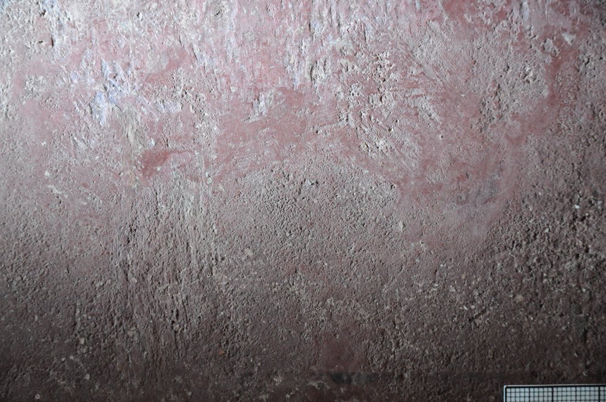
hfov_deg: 19.5
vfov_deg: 13.0
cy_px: 201
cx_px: 303
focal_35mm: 105
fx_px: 1765
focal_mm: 70
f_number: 4.5
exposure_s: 1/30
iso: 2500
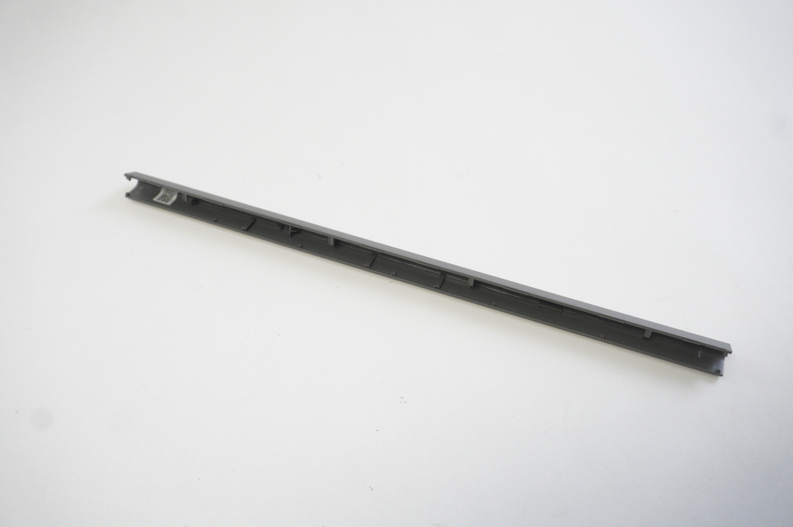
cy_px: 264
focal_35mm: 34
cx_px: 396
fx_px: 759
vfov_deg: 38.3
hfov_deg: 55.1
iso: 2000
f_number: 5.6
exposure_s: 1/100
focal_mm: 23
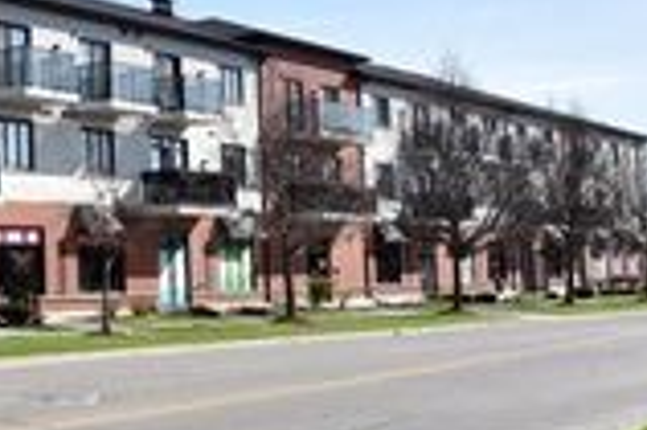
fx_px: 1077
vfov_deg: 22.5
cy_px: 141
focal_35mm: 60
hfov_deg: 26.6
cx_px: -258
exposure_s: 1/500
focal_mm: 19
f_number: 11
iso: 500
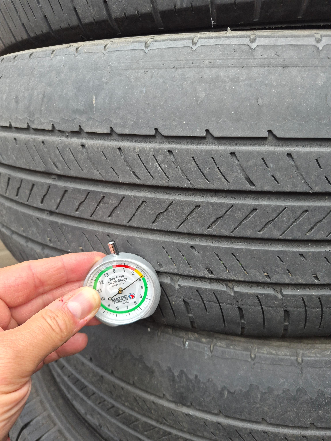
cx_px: 166
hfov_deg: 58.9
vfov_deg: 73.9
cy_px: 220
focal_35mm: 23
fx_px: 293
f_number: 1.8
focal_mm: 5.4
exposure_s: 1/552
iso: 80
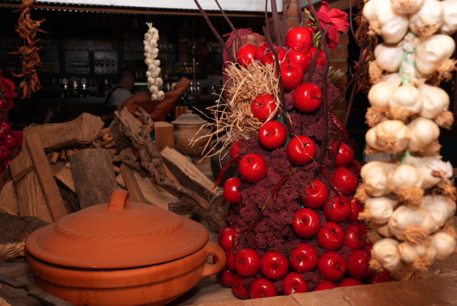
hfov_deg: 49.5
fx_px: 495
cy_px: 153
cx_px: 228
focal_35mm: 39
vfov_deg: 34.3
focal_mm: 39
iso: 160
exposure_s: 1/25
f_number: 9
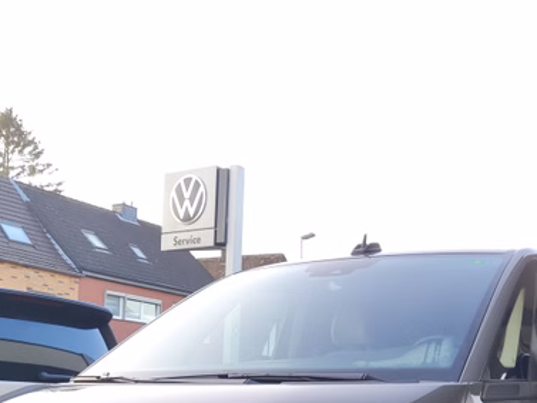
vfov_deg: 26.1
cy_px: 404
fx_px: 822
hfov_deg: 35.6
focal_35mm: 53
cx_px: 377
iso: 50
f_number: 1.79
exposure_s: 1/100
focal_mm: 4.71
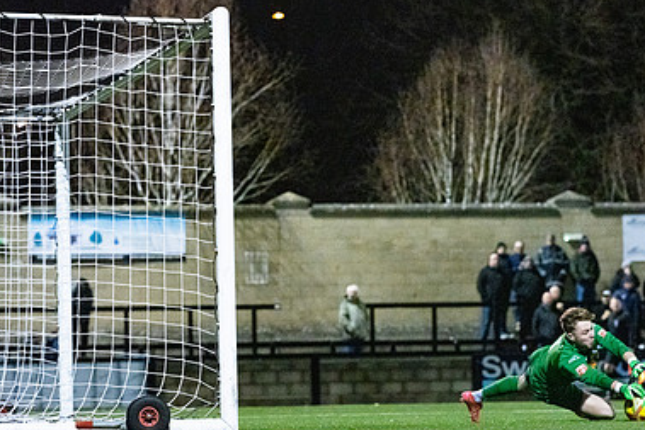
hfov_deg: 9.8
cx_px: 345
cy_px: 212
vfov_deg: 6.6
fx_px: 3746
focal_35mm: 209
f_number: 4
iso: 12800
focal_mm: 135
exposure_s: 1/1000
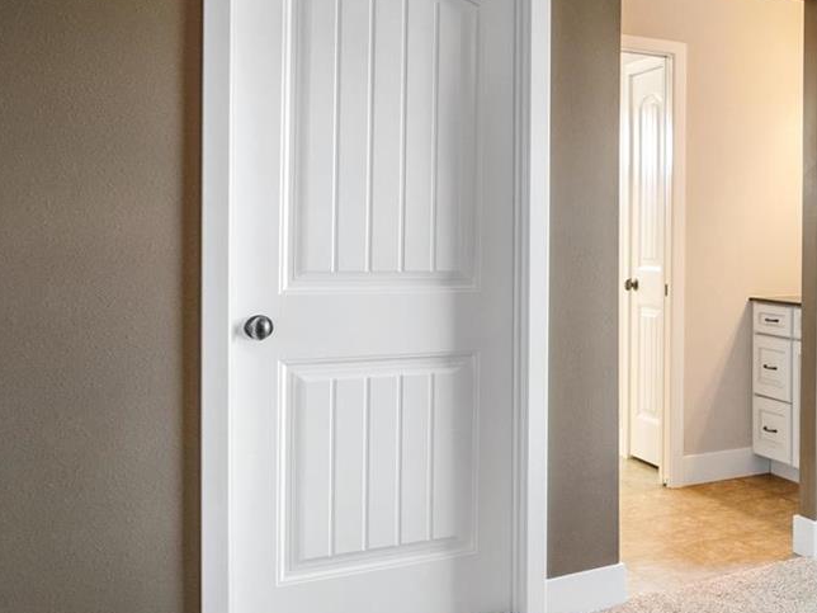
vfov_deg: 33.5
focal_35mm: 43
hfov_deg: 35.7
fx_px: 1015
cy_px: 253
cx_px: 948
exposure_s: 1/1.67
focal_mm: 9
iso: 400
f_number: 8
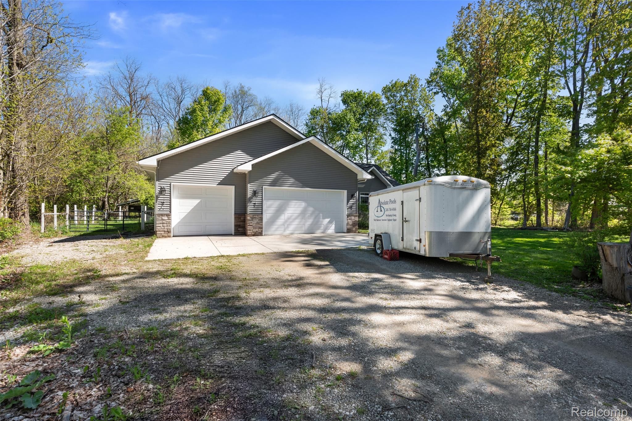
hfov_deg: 96.7
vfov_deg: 73.7
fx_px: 281
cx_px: 316
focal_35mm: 16
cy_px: 210
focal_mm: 16
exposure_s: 1/40
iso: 250
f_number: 8
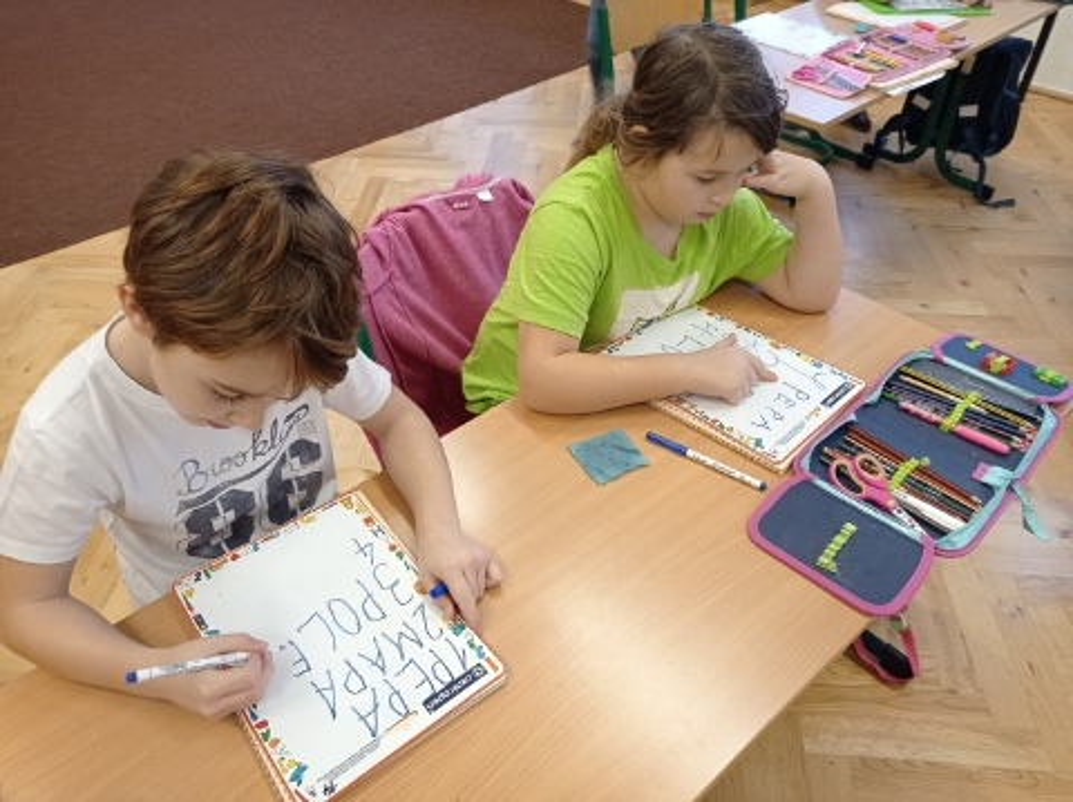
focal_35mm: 28
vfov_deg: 49.7
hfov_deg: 63.5
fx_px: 867
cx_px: 536
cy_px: 401
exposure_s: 1/50
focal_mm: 4.74
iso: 150
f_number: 1.79
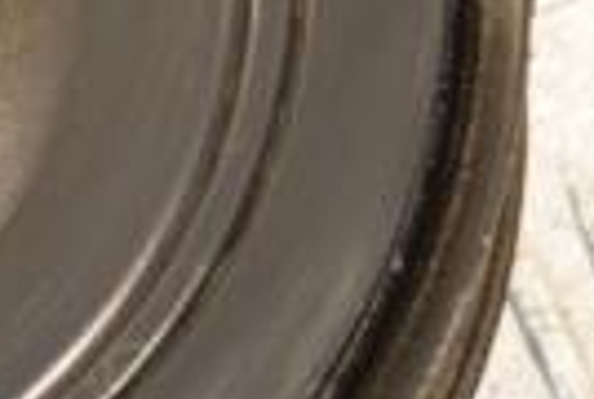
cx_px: -386
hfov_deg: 4.6
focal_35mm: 442
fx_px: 7309
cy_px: 18
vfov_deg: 3.1
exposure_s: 1/160
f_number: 5.3
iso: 800
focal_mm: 66
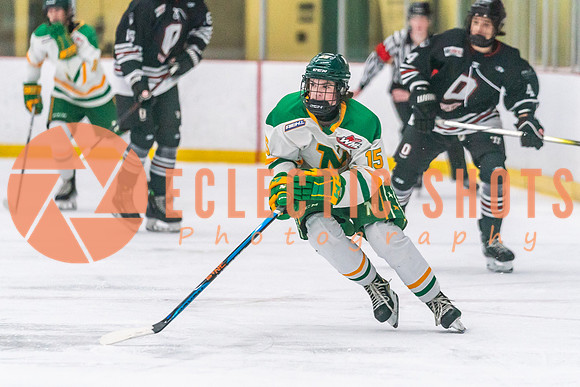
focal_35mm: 366
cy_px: 131
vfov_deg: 3.8
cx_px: 274
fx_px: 5890
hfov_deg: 5.6
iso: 3200
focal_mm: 200
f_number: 2.8
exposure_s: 1/1250
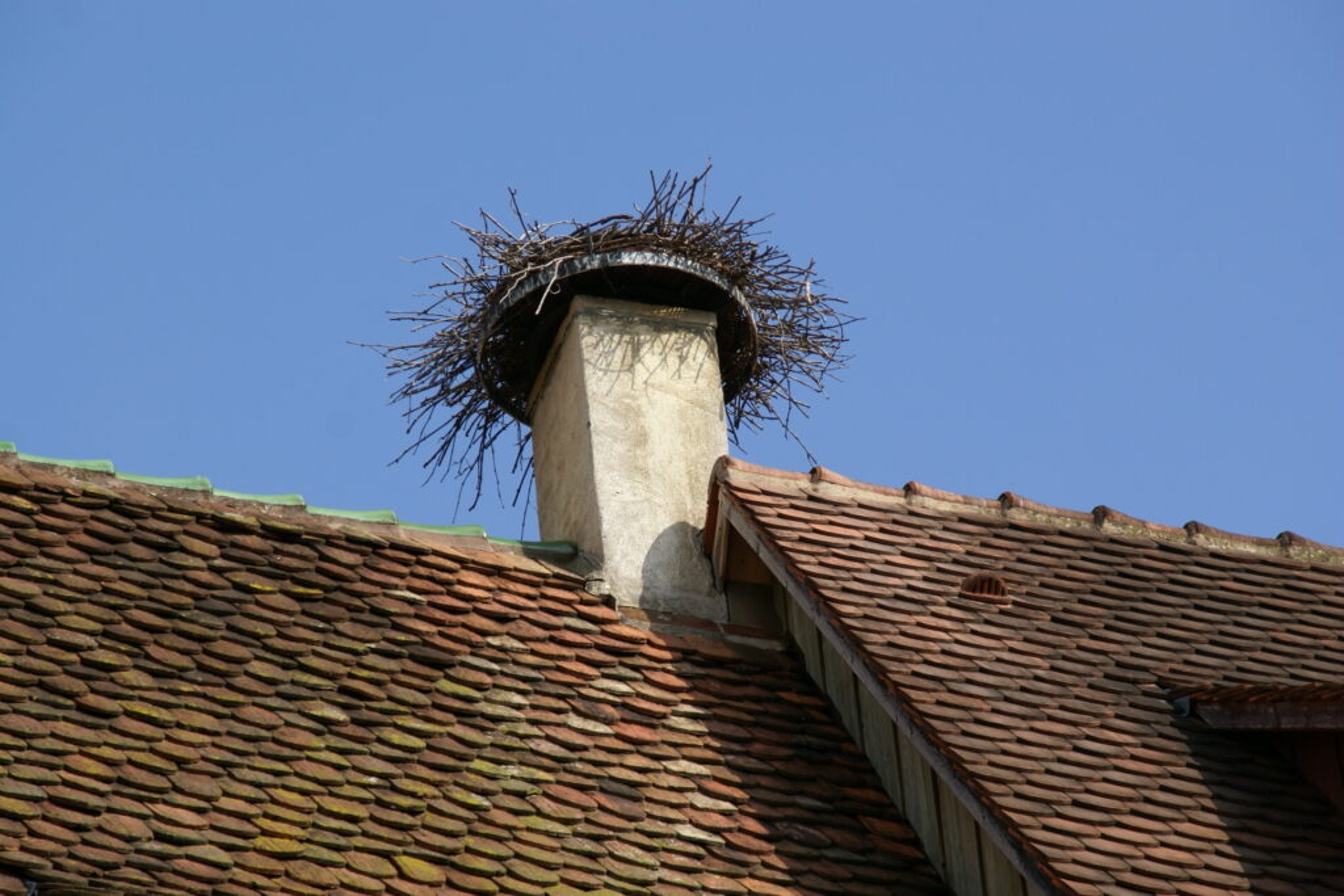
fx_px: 7561
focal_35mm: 202
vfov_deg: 6.8
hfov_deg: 10.2
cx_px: 672
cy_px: 448
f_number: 8
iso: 100
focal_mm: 135
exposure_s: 1/320
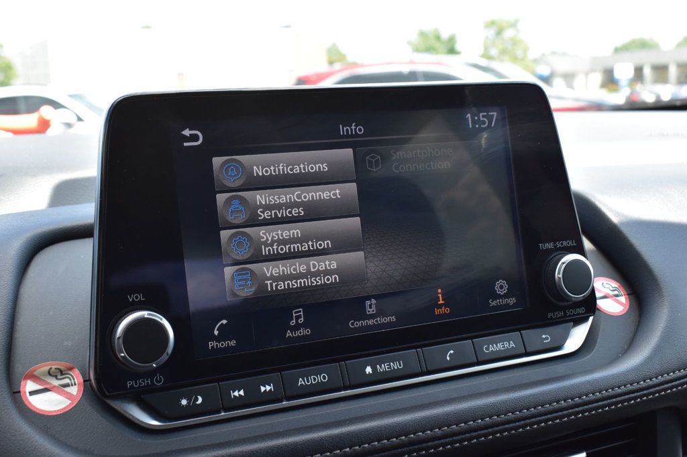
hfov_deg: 45.0
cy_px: 228
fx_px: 830
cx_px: 344
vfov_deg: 30.8
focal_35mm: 44
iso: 400
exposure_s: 1/125
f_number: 9
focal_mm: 29
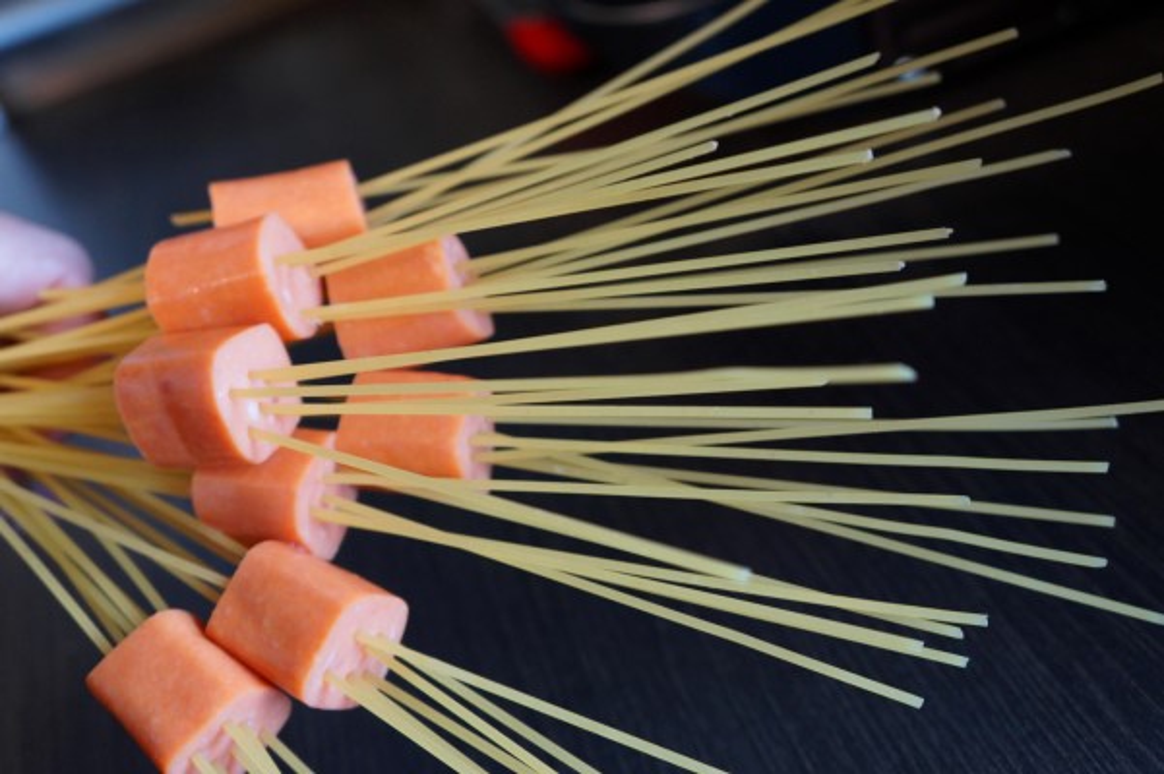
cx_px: 582
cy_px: 387
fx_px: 1309
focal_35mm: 40
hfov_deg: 48.0
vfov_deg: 33.0
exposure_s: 1/60
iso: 1000
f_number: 4
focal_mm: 27
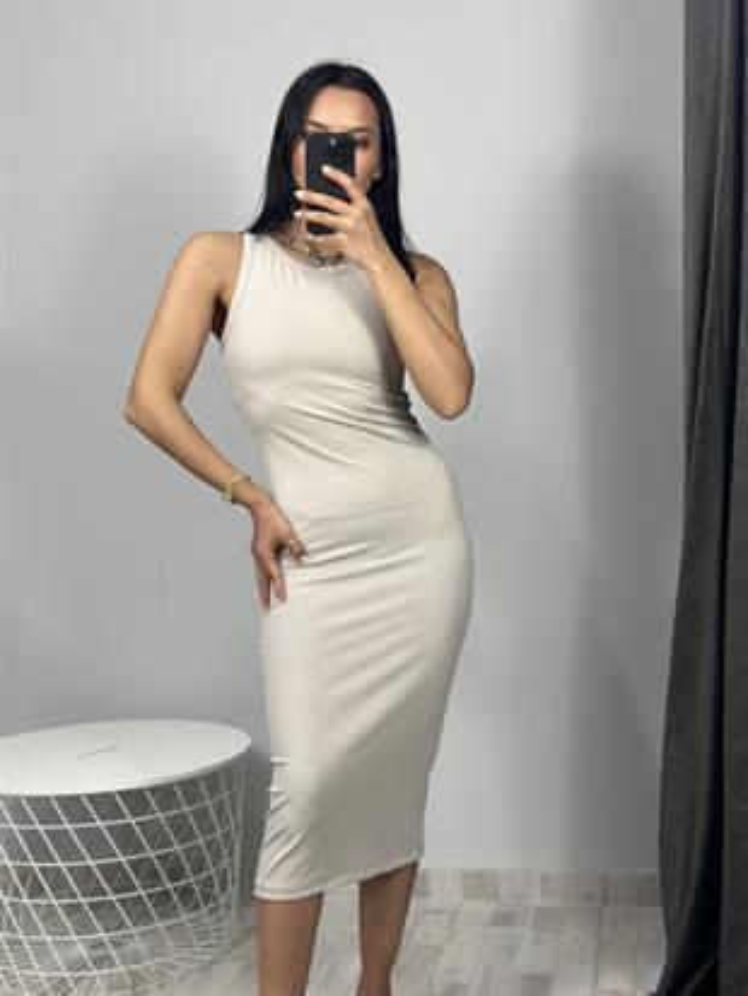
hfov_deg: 30.3
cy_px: 498
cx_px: 374
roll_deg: +0.8
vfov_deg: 39.6
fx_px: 1382
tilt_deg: -26.9
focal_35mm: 48
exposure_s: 1/100
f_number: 1.78
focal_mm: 6.86
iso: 100
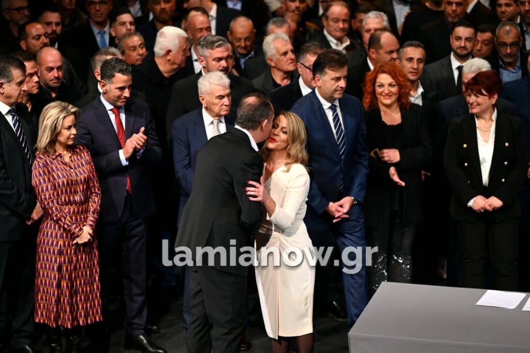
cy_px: 176
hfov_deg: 12.8
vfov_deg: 8.6
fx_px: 2354
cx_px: 265
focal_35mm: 160
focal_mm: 160
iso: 1600
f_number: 2.8
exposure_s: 1/800
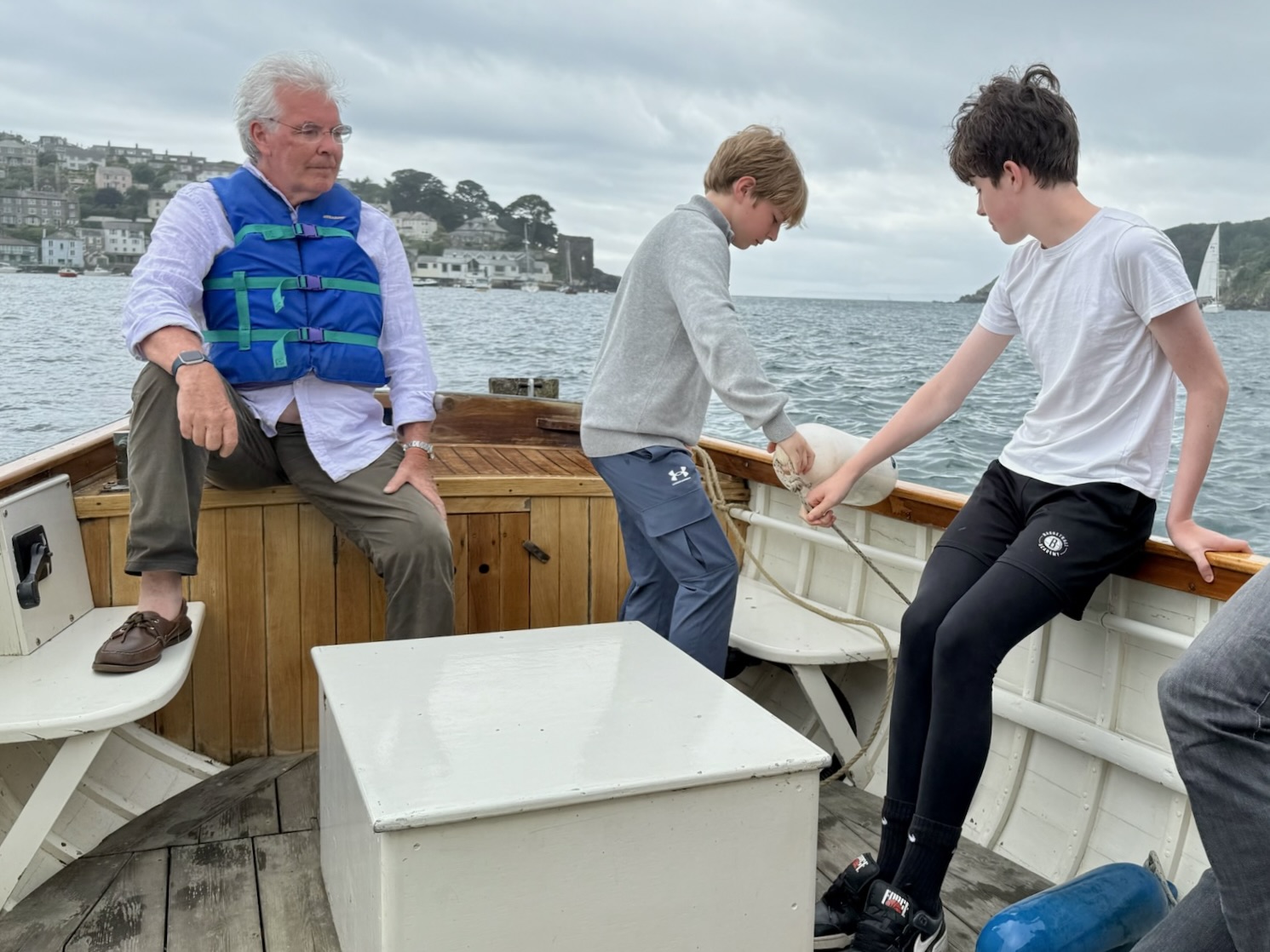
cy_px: 476
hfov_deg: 71.6
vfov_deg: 56.8
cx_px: 635
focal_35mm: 24
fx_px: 880
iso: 80
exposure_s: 1/3425
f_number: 1.78
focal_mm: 6.76
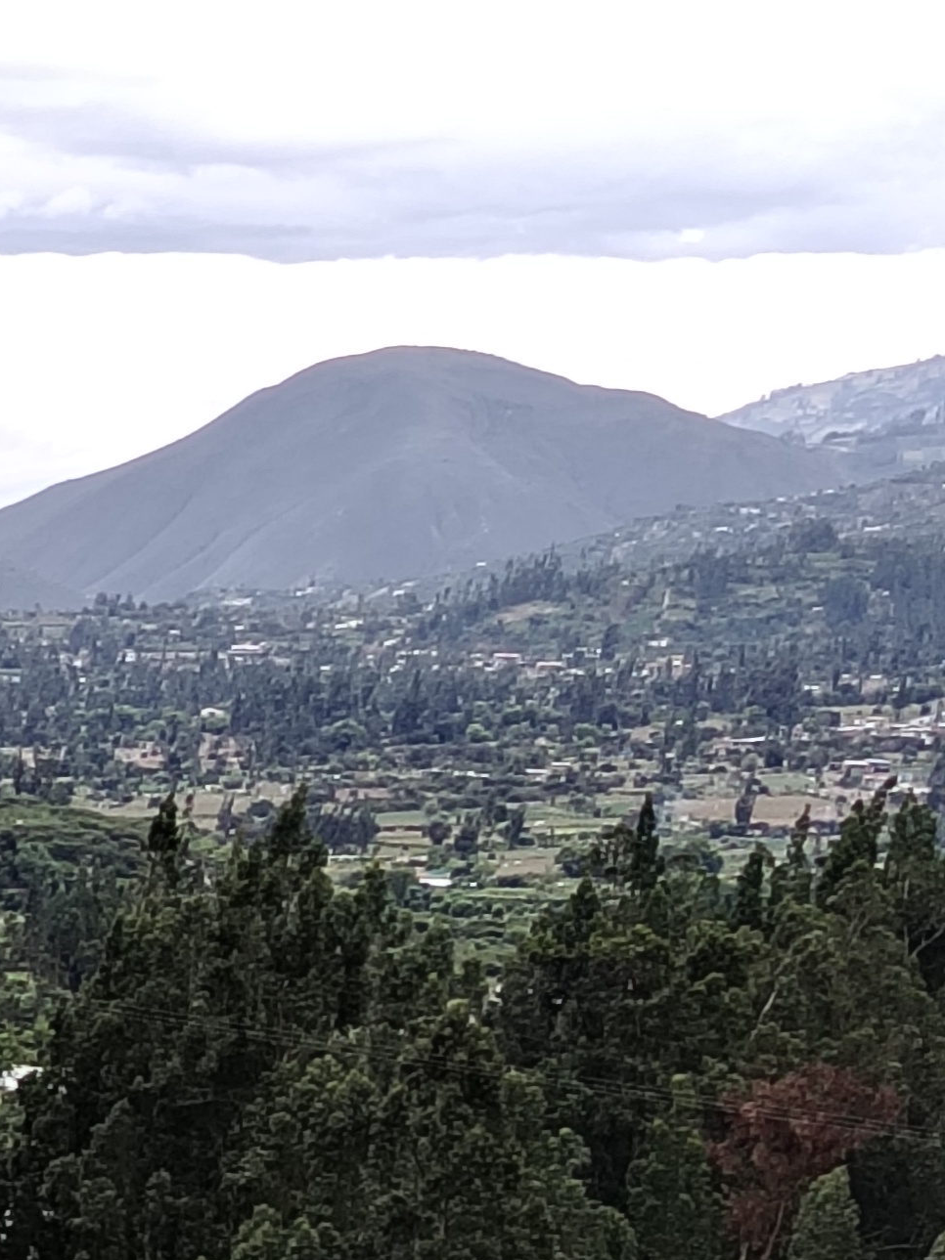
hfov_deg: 9.6
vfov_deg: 13.1
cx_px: -499
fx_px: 5426
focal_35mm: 149
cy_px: 1271
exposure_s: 1/242
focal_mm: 5.25
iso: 100
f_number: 1.75
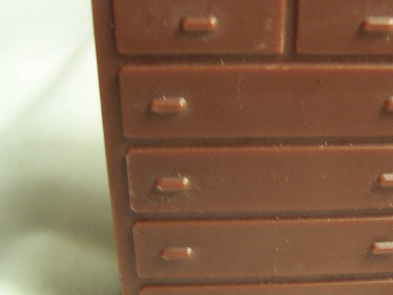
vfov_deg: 26.1
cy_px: 158
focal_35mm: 56
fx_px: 636
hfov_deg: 33.8
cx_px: 281
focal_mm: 5.6
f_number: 2.8
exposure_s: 1/60
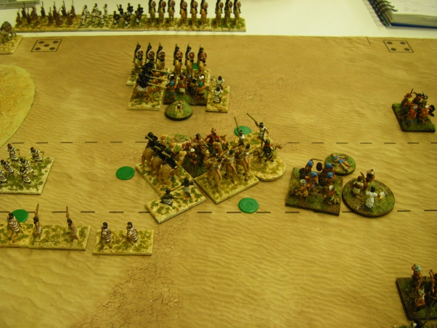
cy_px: 164
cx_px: 218
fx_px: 480
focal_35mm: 38
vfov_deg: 37.7
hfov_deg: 49.0
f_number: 3.5
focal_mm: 6.3
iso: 400
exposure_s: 1/50
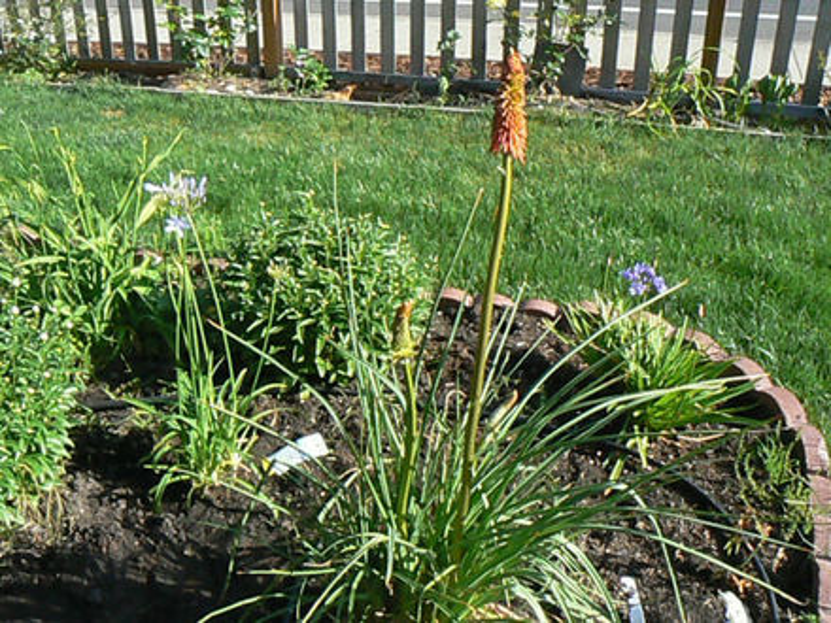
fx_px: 864
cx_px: 416
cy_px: 312
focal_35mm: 36
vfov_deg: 39.7
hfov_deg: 51.4
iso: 800
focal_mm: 6
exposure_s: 1/640
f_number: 8
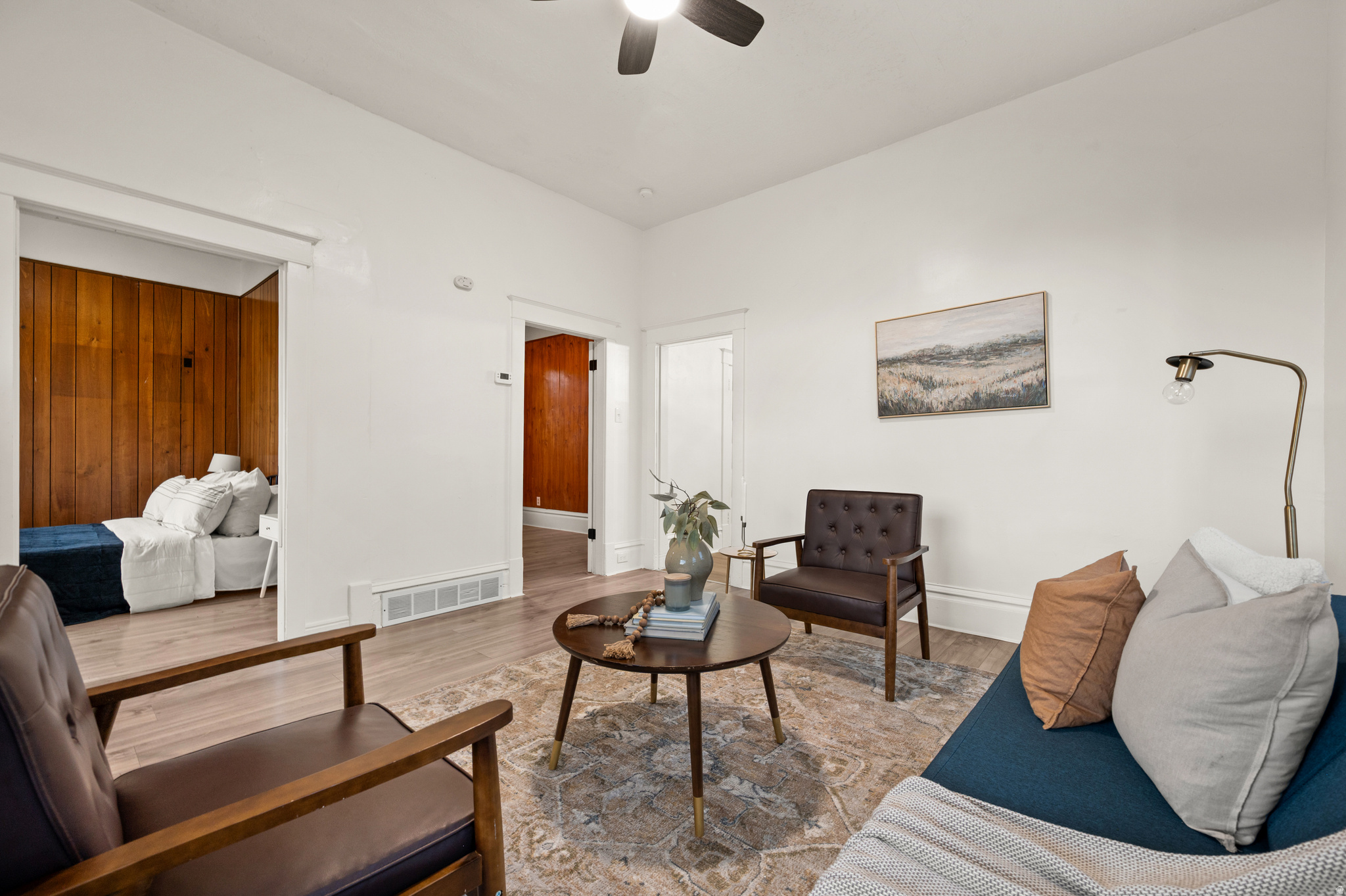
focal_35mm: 14
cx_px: 673
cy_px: 448
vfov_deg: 81.1
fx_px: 523
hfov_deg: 104.3
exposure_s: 1/3
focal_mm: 14
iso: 500
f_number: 7.1
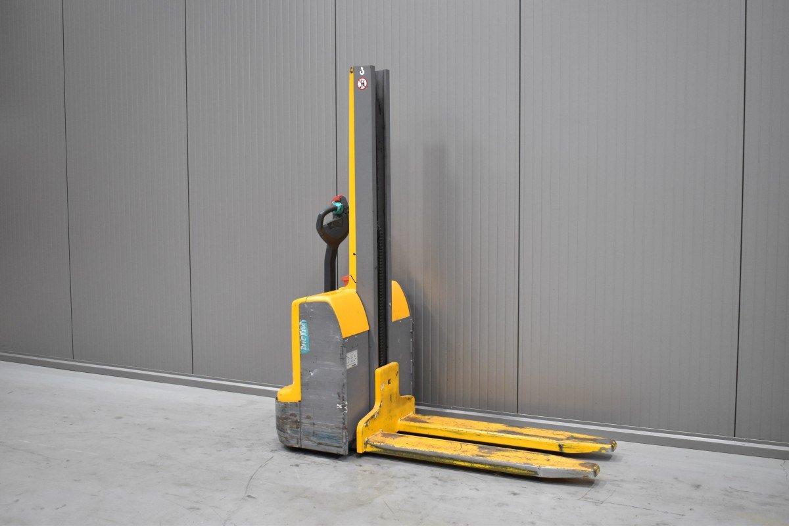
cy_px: 263
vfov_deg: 36.9
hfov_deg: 53.1
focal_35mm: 36
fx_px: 789
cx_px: 394
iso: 1250
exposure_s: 1/60
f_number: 4.5
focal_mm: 24
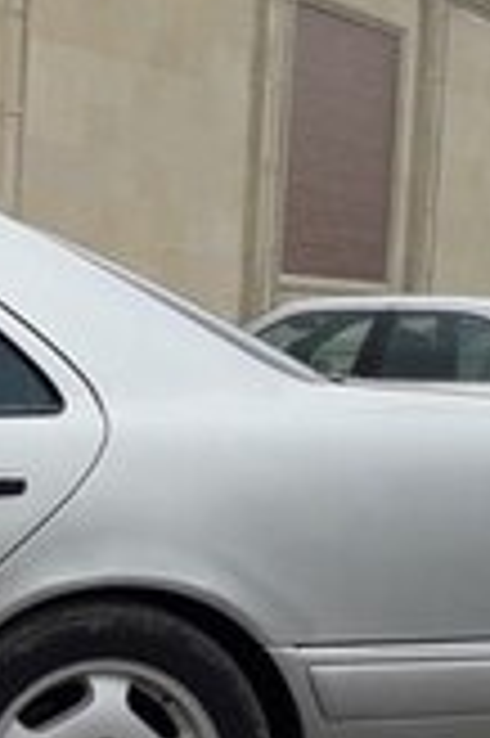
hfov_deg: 10.1
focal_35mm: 113
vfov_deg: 18.1
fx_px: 2312
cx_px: -796
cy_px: 493
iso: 40
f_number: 1.9
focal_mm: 3.6
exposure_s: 1/344
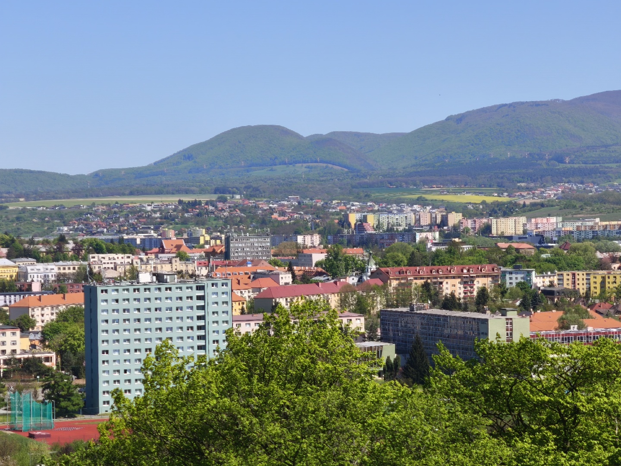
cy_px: 233
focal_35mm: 120
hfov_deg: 16.4
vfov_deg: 12.3
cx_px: 310
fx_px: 2153
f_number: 2
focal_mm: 8.8
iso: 50
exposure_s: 1/570
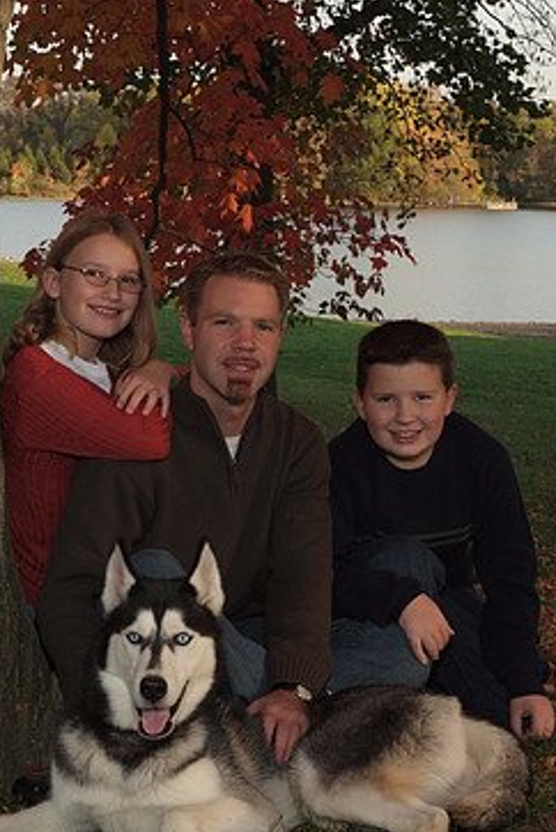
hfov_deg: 16.7
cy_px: 508
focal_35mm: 82
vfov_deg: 24.7
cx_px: 247
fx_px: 1896
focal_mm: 44
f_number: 10
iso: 320
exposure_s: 1/125
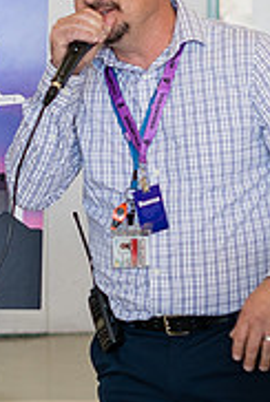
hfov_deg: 4.5
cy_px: 89
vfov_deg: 6.7
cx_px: 256
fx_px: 3418
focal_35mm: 305
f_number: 2.2
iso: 250
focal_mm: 50
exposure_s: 1/320
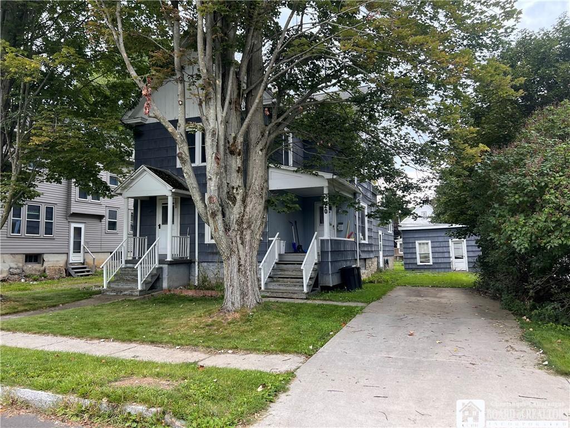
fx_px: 428
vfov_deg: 53.1
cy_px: 214
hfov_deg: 67.3
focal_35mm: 26
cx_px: 285
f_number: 1.5
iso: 40
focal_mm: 5.7
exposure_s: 1/185
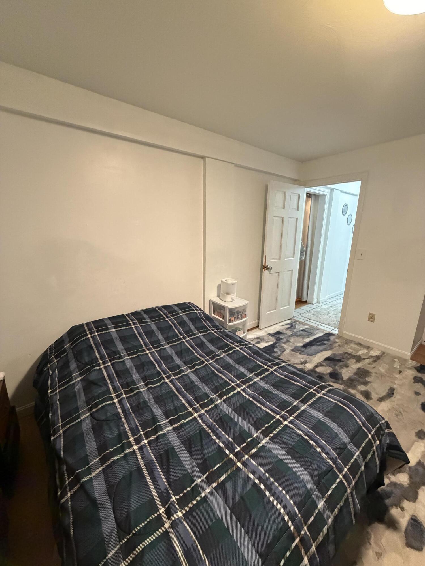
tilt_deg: -13.0
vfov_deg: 102.1
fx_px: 229
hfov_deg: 85.7
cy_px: 283
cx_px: 212
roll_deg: -1.6
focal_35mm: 14
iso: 800
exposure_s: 1/60
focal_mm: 2.22
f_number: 2.2
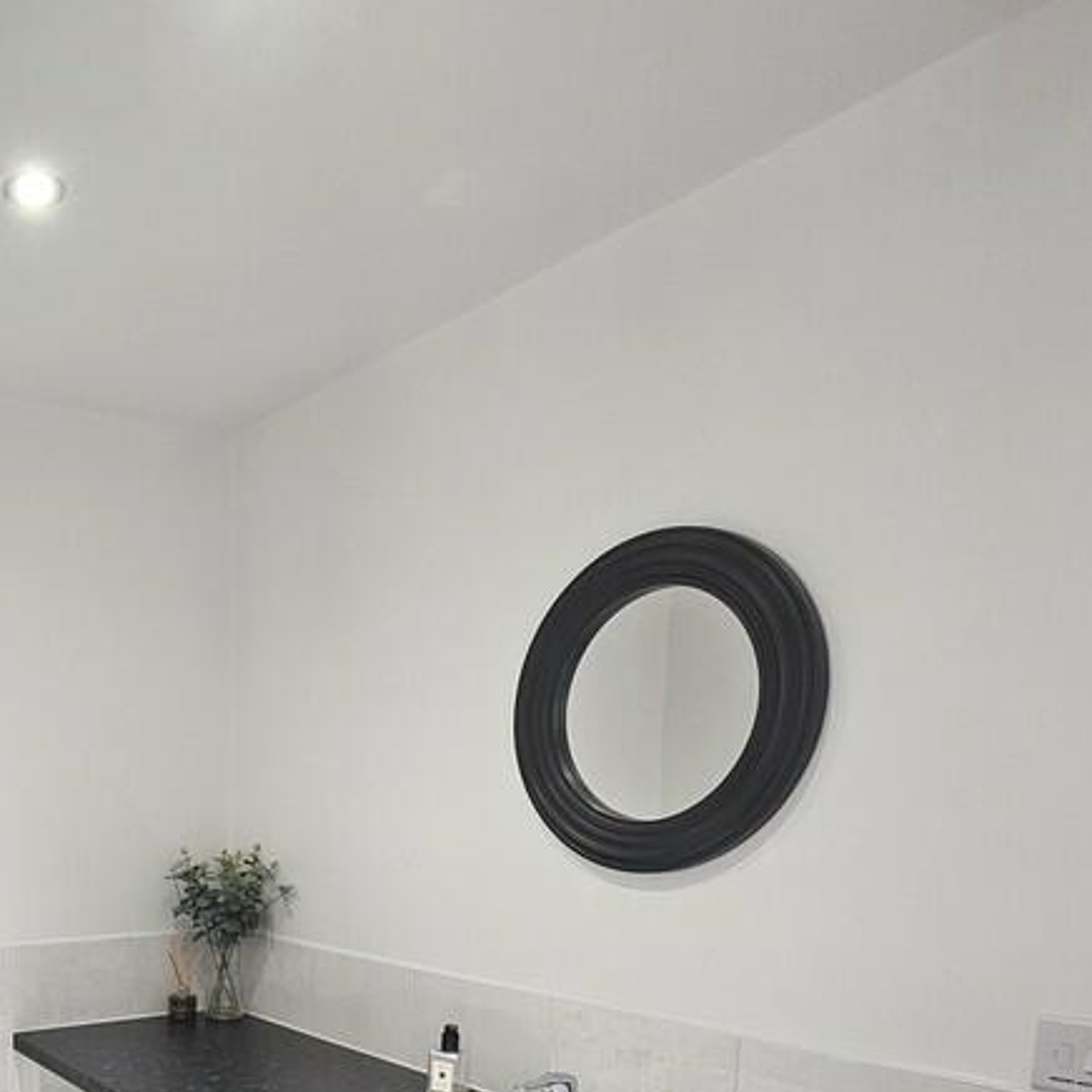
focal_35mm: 27
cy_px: 949
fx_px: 964
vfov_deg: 53.0
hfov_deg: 52.9
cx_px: 140
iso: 125
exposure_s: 1/50
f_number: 2.2
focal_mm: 2.2
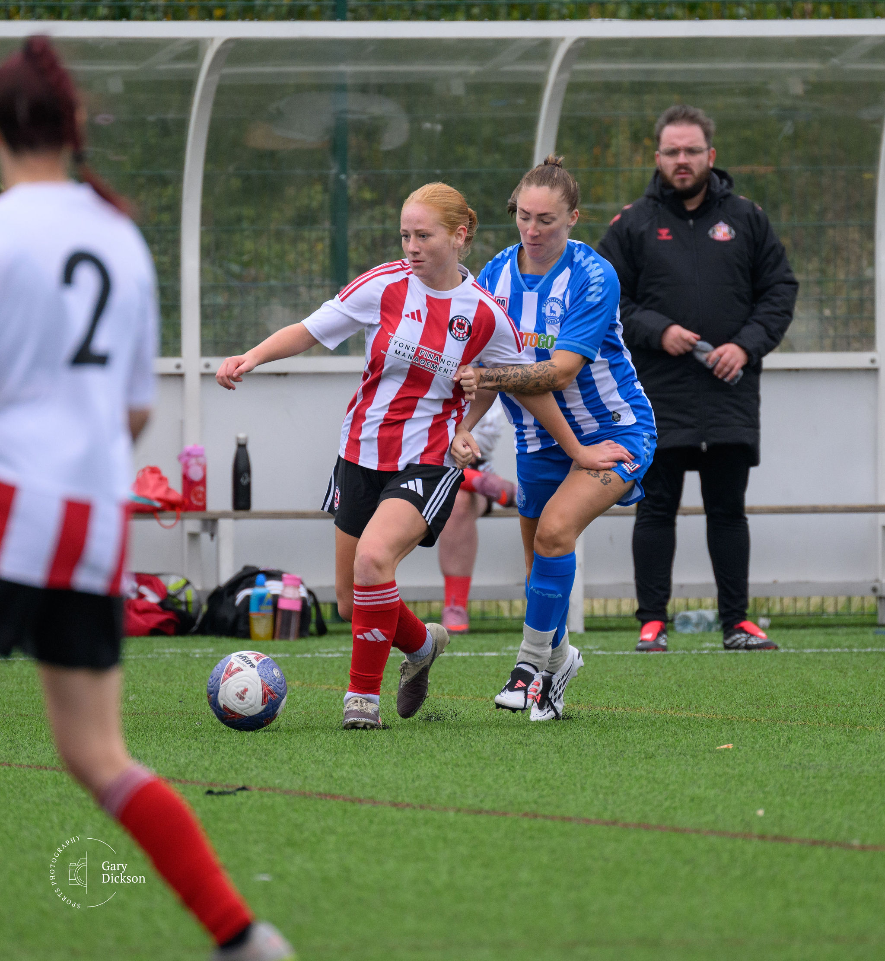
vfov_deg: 2.6
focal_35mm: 693
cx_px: 541
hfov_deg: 2.4
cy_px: 404
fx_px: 20915
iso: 1100
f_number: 5.6
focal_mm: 400
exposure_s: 1/1250
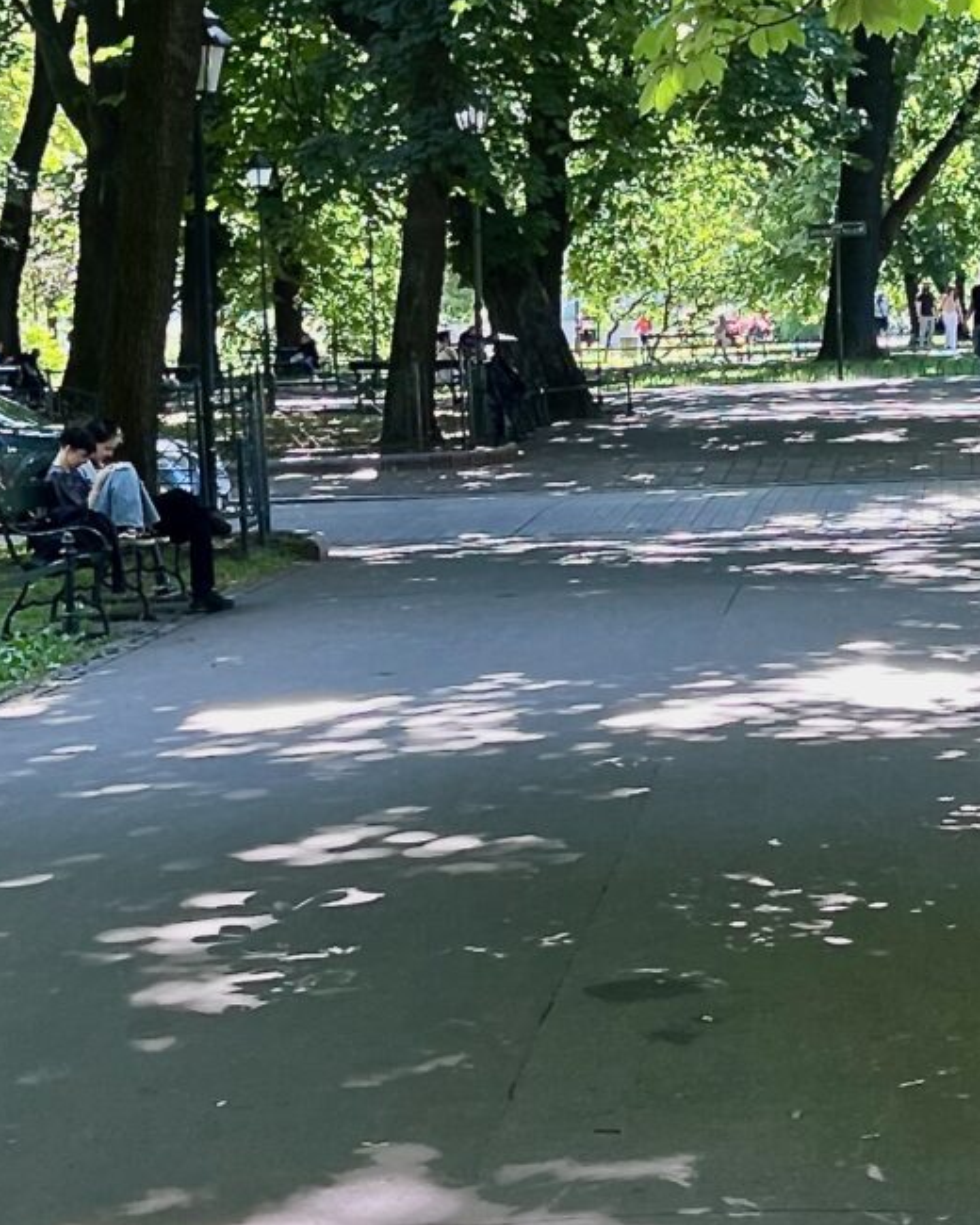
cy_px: 430
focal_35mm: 100
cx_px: 684
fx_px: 3626
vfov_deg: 19.1
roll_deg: +2.1
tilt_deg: -2.1
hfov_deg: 15.4
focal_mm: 5.7
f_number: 1.5
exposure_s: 1/150
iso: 50
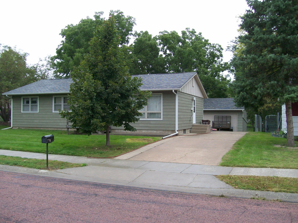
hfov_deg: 51.4
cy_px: 112
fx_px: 310
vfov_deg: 39.7
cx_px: 149
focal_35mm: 36
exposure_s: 1/75.2
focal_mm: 6
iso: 80
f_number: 2.7
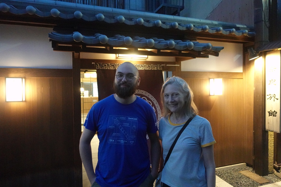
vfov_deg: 53.1
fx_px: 187
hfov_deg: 73.8
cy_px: 94
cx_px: 140
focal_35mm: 24
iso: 6400
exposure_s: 1/250
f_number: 1.8
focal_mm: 8.8
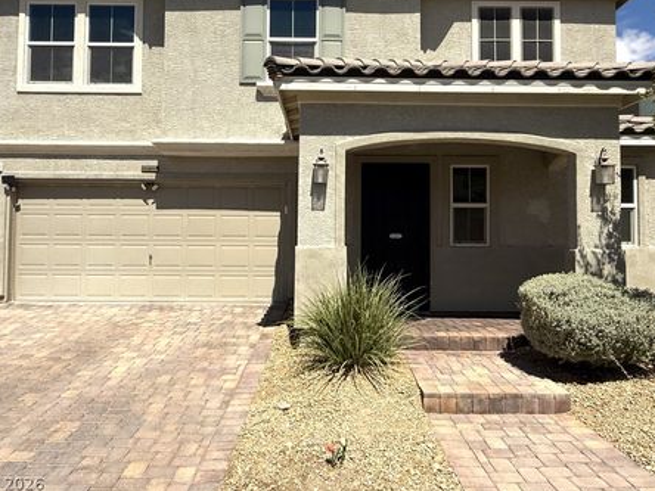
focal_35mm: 27
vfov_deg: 51.3
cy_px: 219
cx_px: 333
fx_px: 511
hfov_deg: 65.3
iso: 50
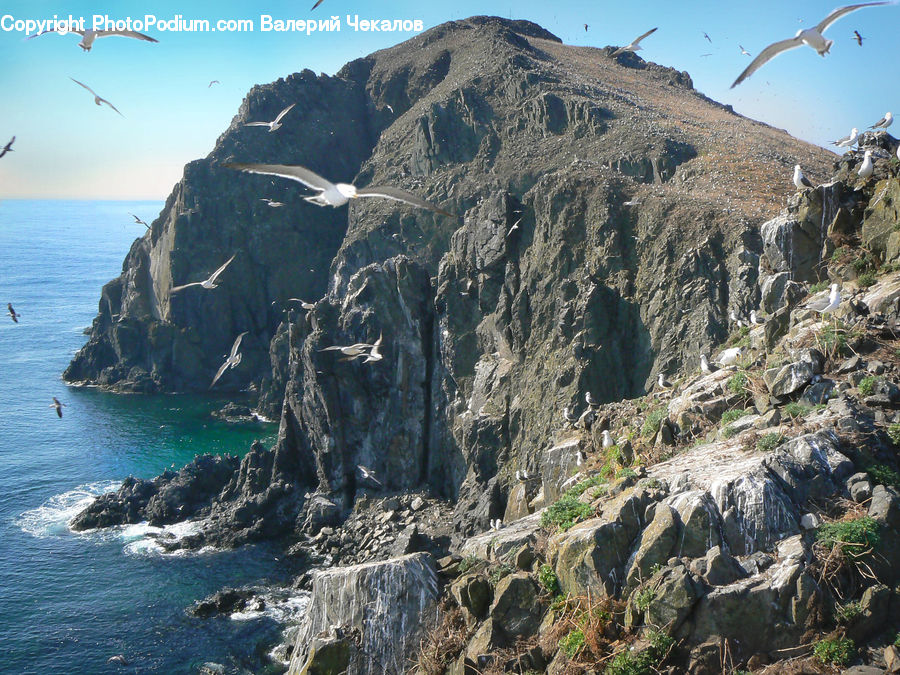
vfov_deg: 39.7
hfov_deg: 51.4
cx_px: 450
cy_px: 338
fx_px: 936
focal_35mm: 36
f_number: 8
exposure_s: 1/160
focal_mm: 6
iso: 100
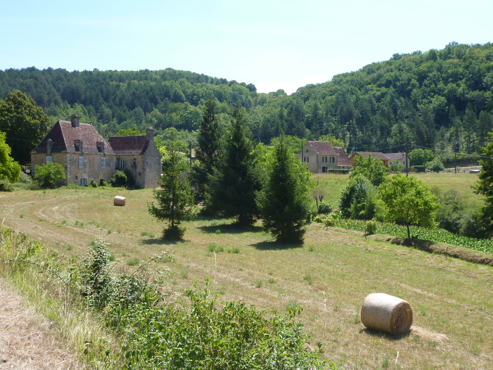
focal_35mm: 40
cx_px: 246
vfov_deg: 36.0
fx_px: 570
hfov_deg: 46.8
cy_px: 185
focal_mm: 6.5
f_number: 4
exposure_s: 1/320
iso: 80
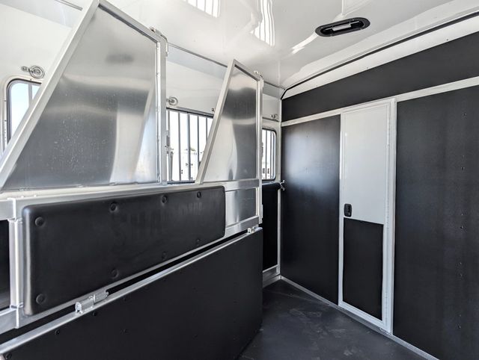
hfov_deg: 71.5
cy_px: 180
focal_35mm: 24
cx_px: 240
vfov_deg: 56.9
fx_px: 333
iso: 19
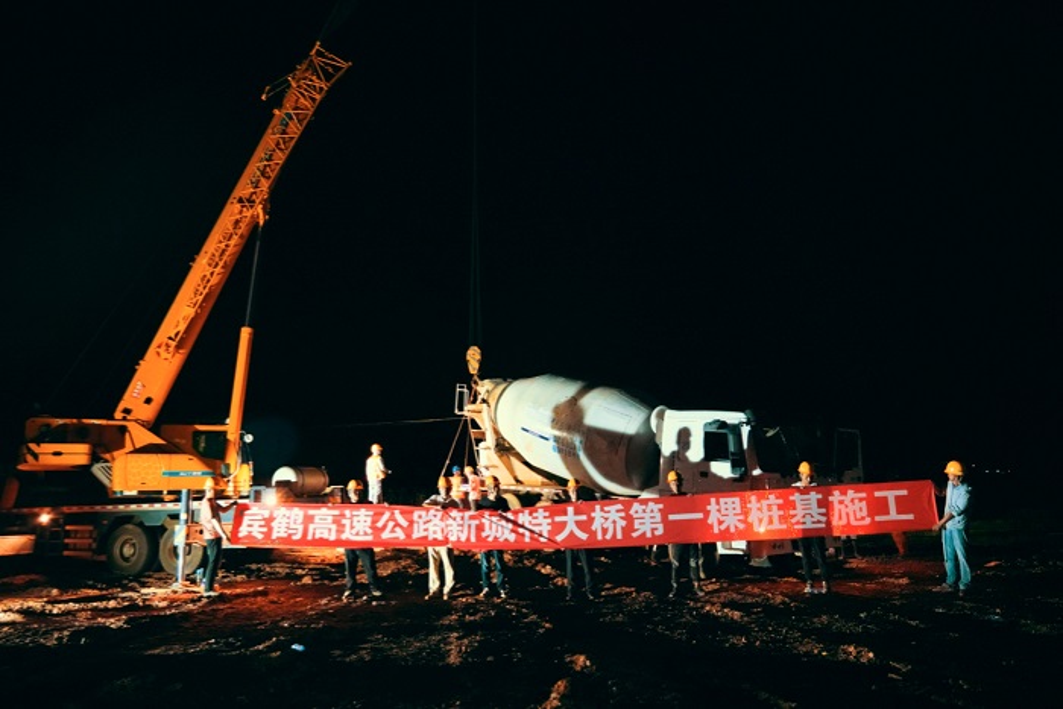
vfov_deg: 53.2
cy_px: 354
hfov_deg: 73.7
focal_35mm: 24
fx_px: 709
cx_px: 532
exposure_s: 1/50
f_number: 4
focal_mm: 24
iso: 12800
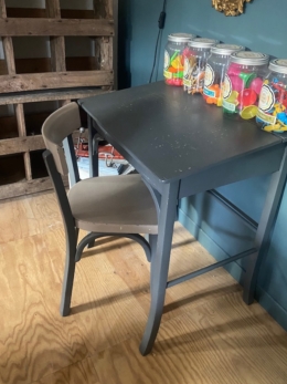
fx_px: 332
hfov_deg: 46.7
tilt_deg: -28.1
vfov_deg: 59.8
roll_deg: -2.3
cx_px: 152
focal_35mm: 30
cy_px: 168
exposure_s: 1/30
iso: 640
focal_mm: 4.25
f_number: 1.8
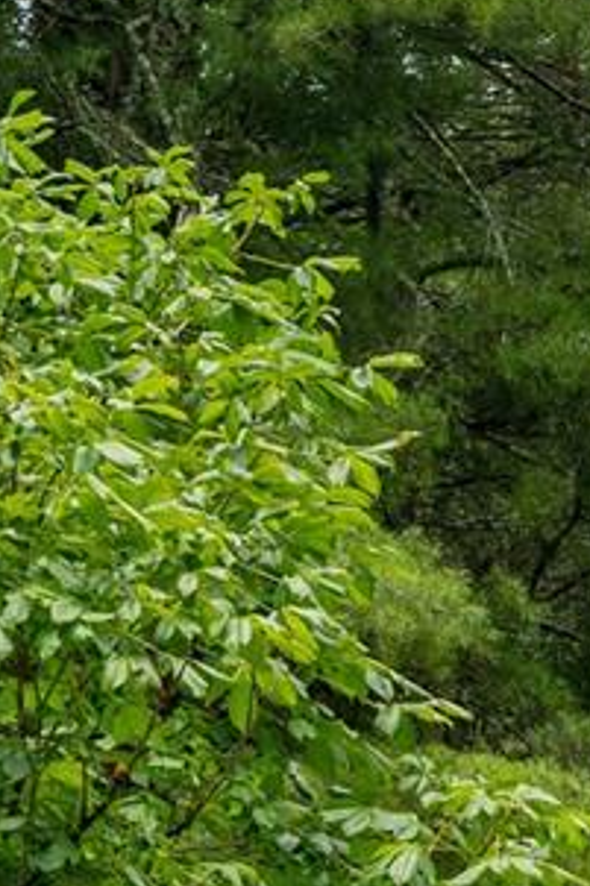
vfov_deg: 11.7
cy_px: 1599
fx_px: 4011
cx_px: 954
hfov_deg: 8.2
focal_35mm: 163
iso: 320
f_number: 8
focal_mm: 32
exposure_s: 1/640
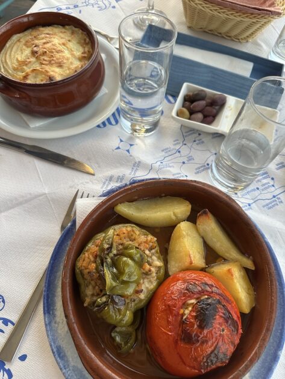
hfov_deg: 56.8
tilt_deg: -64.0
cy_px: 190
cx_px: 142
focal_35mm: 24
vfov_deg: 71.6
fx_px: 263
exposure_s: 1/90
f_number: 1.78
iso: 250
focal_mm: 6.86
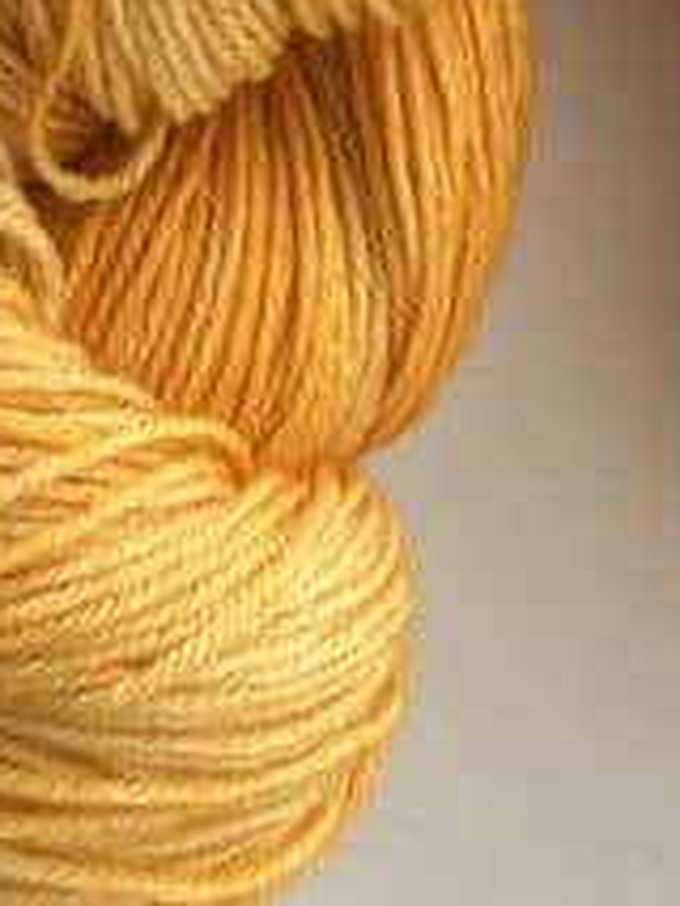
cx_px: 255
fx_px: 3271
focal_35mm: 125
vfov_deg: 13.4
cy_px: -927
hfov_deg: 11.9
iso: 125
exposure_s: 1/63
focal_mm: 5.7
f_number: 1.5
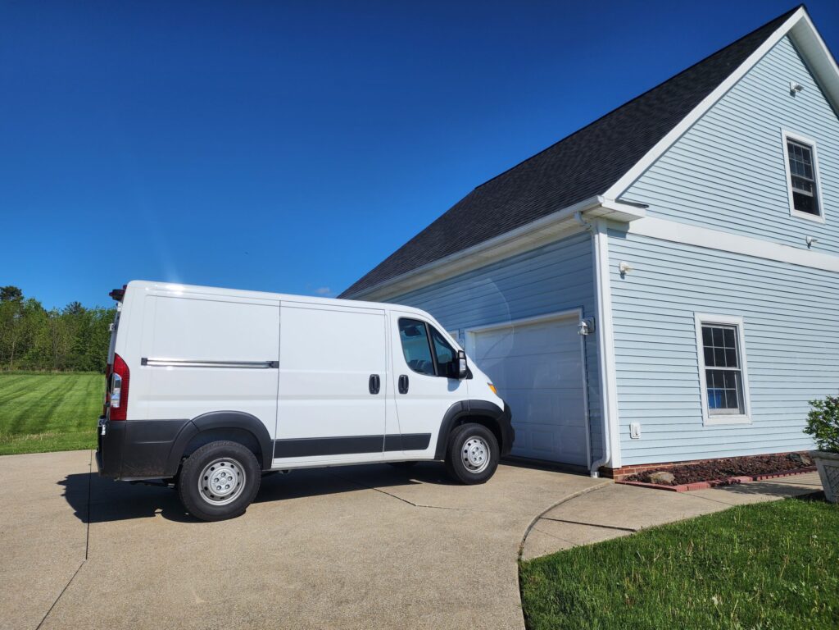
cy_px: 315
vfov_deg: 58.9
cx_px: 420
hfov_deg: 73.9
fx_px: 557
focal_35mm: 23
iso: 12
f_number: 1.8
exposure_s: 1/2289
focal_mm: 6.4
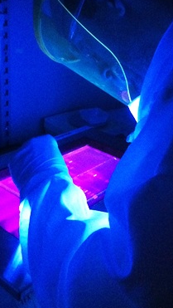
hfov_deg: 26.0
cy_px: 128
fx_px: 375
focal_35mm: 46
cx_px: 99
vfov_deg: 44.4
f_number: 2.8
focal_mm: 3.85
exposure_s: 1/15
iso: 1000
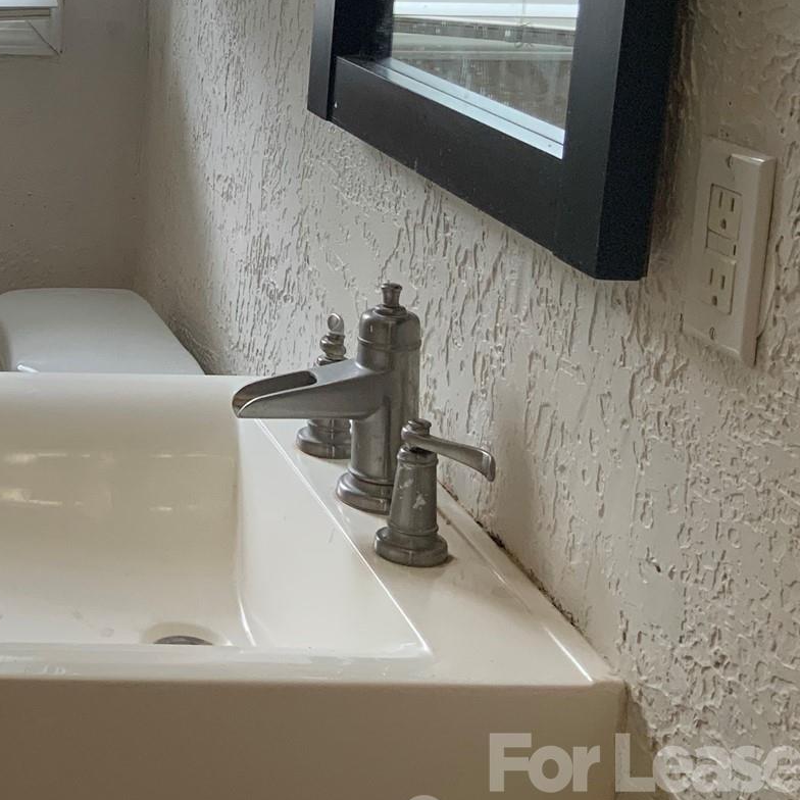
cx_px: -163
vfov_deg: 25.2
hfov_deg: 23.5
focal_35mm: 67
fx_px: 1752
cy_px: 141
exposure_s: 1/120
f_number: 1.8
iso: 64
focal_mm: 3
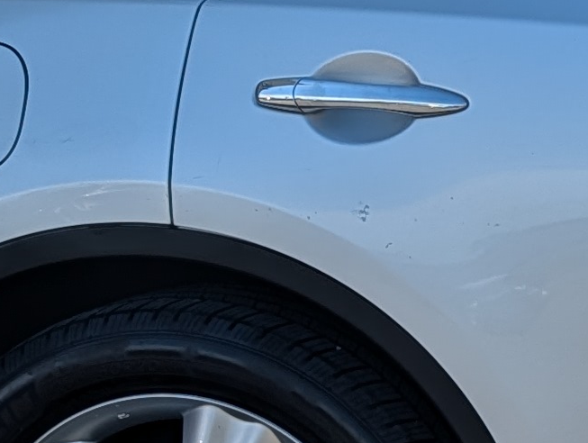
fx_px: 2552
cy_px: 352
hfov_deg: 11.1
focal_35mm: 150
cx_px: 1407
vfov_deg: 9.9
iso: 21
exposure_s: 1/6061
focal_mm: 6.9
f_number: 1.68
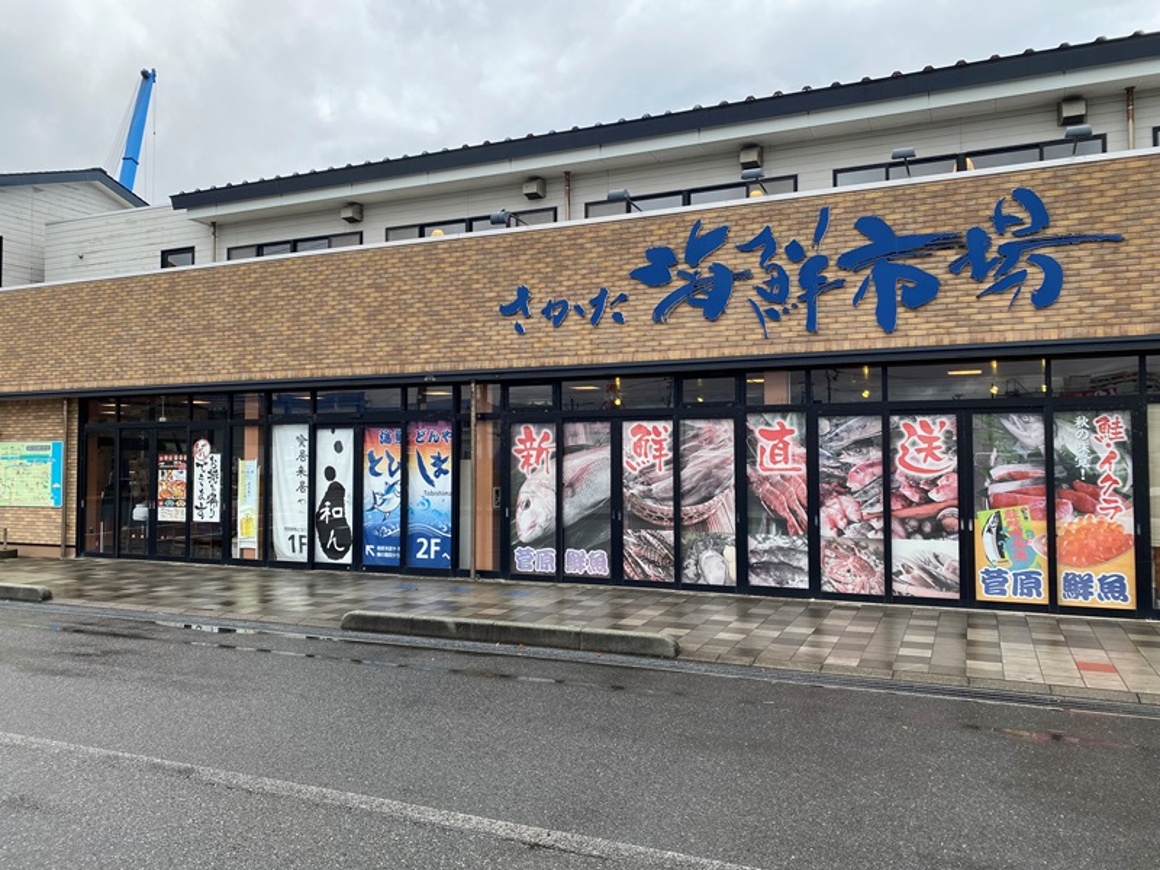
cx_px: 580
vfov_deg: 53.1
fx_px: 871
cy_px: 435
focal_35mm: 26
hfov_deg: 67.3
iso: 32
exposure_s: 1/502
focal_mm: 4.25
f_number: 1.8
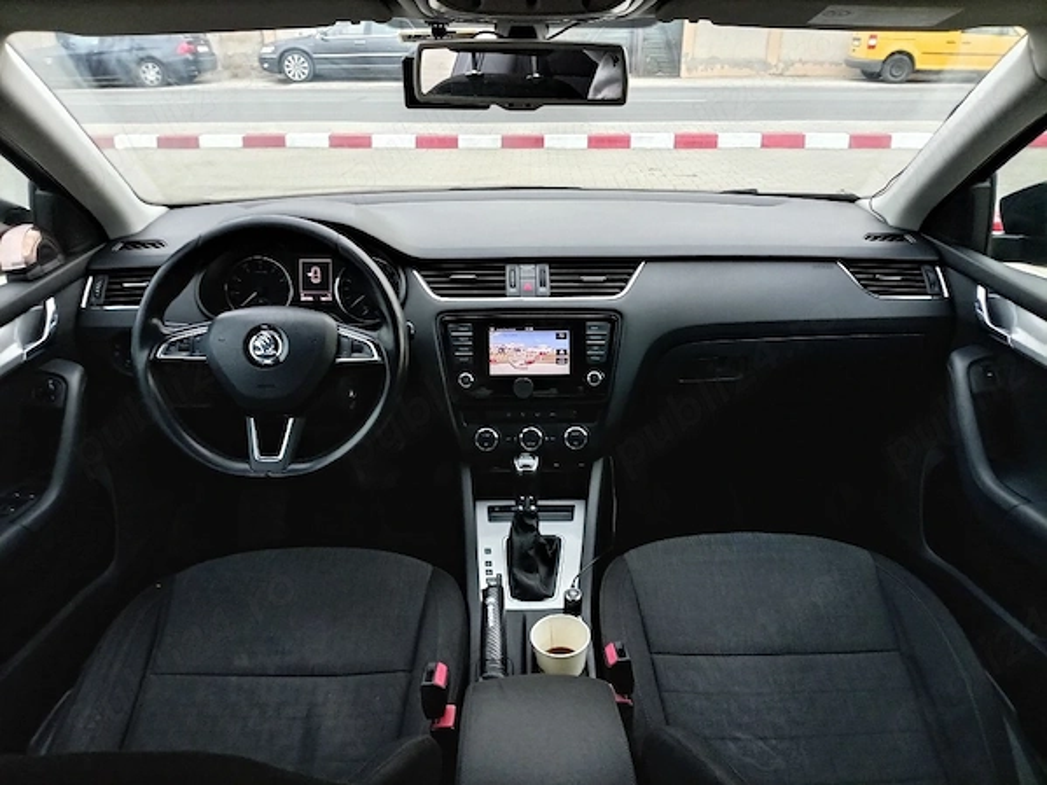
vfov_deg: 54.9
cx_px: 524
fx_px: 756
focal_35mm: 25
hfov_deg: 69.4
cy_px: 392
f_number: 1.8
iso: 220
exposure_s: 1/25
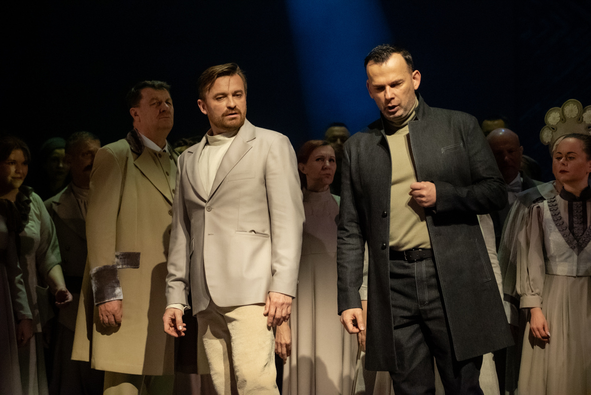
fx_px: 2070
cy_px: 198
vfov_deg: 10.9
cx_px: 296
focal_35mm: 126
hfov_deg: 16.2
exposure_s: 1/1000
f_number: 5
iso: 12800
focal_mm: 126
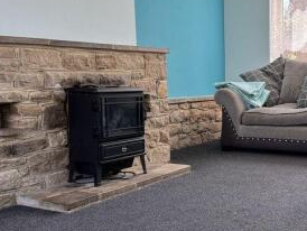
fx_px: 453
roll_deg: +1.0
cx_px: 228
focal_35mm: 51
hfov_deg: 36.6
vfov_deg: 28.6
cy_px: 123
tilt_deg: -5.7
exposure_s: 1/157
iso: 80
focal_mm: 6.76
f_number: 1.78
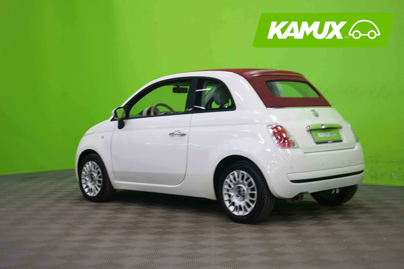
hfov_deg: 37.5
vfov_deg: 25.5
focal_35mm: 53
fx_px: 595
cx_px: 202
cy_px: 134
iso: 400
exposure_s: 1/10
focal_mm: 53
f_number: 5
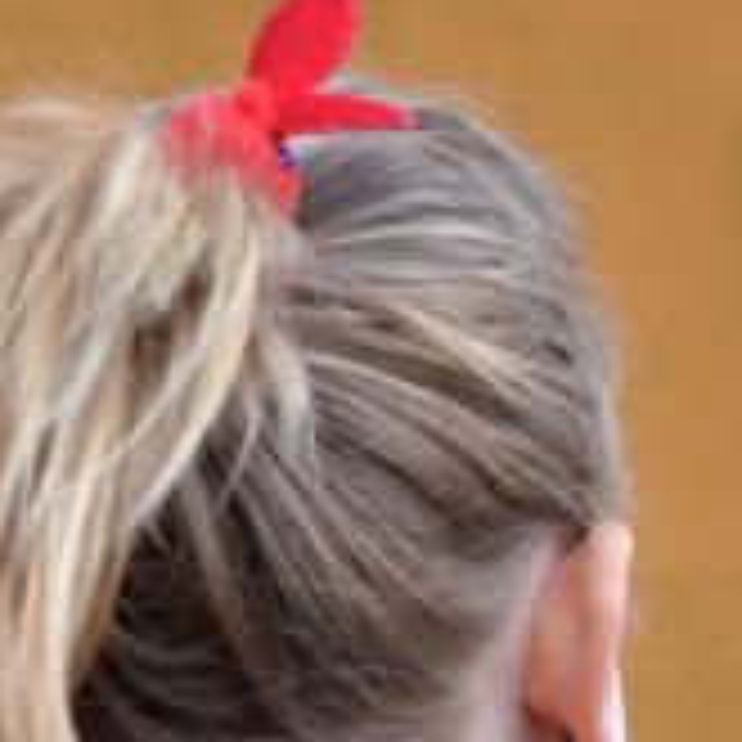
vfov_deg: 6.8
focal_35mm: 247
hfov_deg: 7.1
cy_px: 1641
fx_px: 5990
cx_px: 468
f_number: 3.5
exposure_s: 1/320
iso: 100
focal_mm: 40
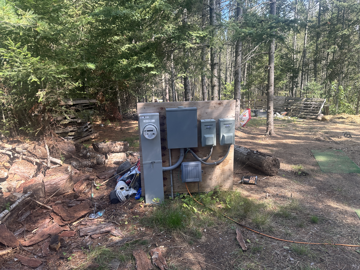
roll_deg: +1.5
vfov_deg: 56.8
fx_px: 250
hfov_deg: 71.6
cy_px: 135
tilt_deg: -9.3
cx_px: 180
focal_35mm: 24
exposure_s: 1/417
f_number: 1.78
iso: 80
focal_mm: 6.86
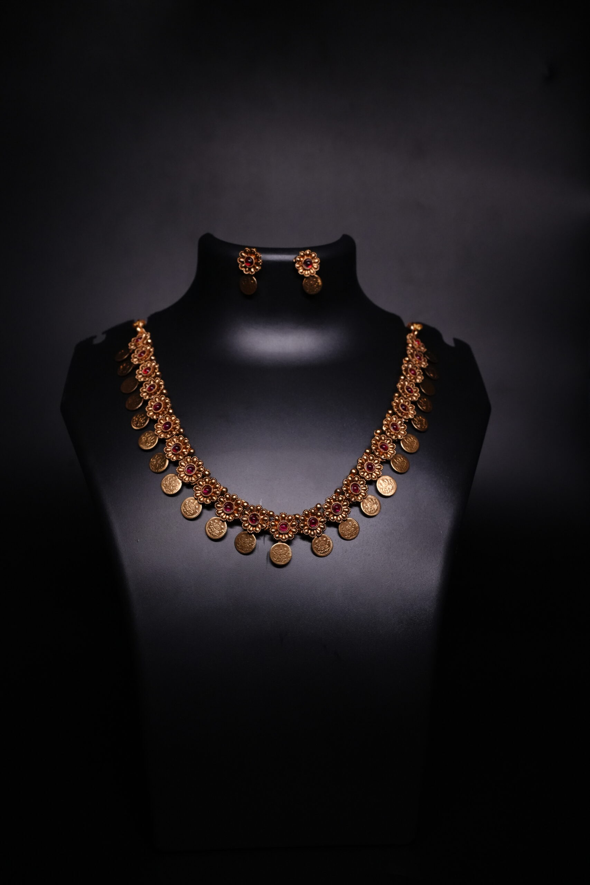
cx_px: 295
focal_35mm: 35
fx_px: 860
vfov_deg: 54.4
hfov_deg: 37.9
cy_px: 442
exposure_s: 1/125
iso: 4000
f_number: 10
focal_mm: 35
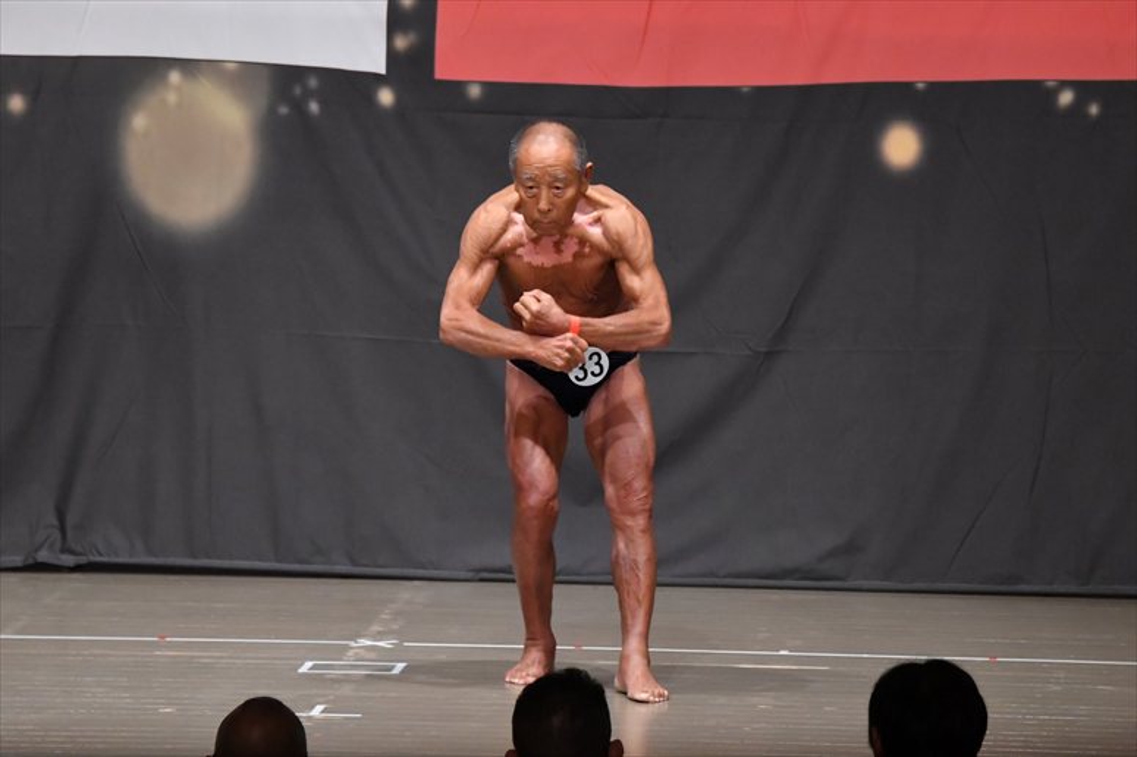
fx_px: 7576
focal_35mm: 240
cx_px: 568
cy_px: 378
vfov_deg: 5.7
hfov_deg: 8.6
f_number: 5.6
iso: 6400
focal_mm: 160
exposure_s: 1/400
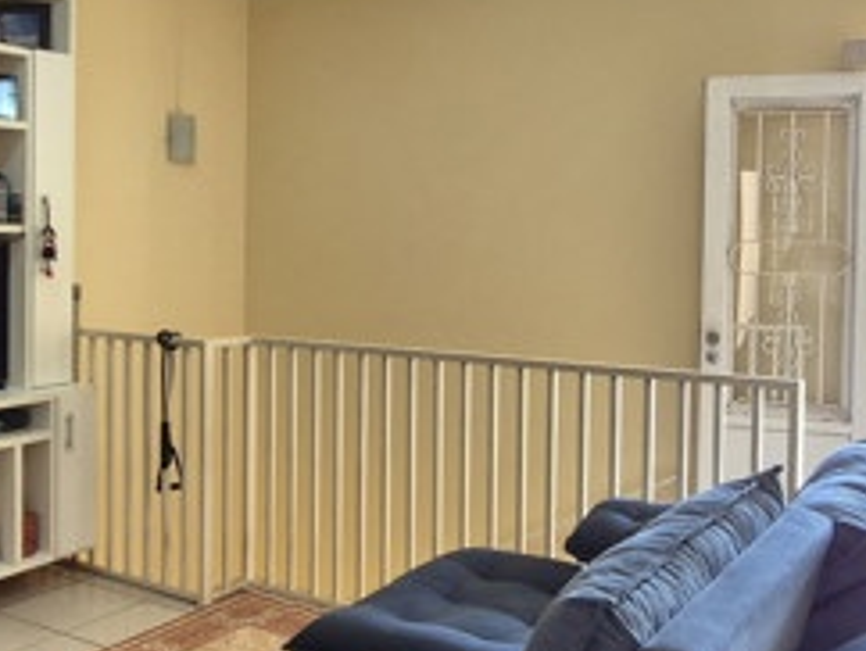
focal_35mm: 37
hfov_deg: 50.1
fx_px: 927
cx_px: 438
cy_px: 256
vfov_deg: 38.5
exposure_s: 1/60
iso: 200
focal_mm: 2.2
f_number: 2.2
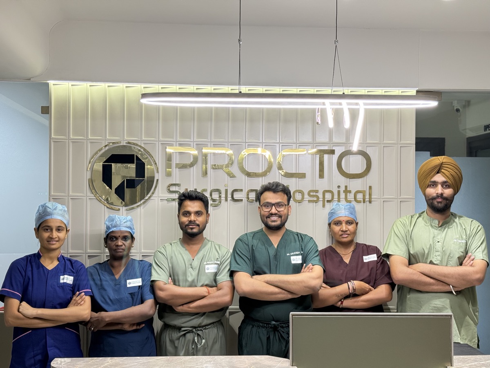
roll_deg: -0.7
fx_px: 679
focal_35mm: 48
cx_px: 245
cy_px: 184
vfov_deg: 30.3
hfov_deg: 39.7
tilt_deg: +0.9
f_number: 1.78
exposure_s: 1/100
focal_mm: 6.76
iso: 200
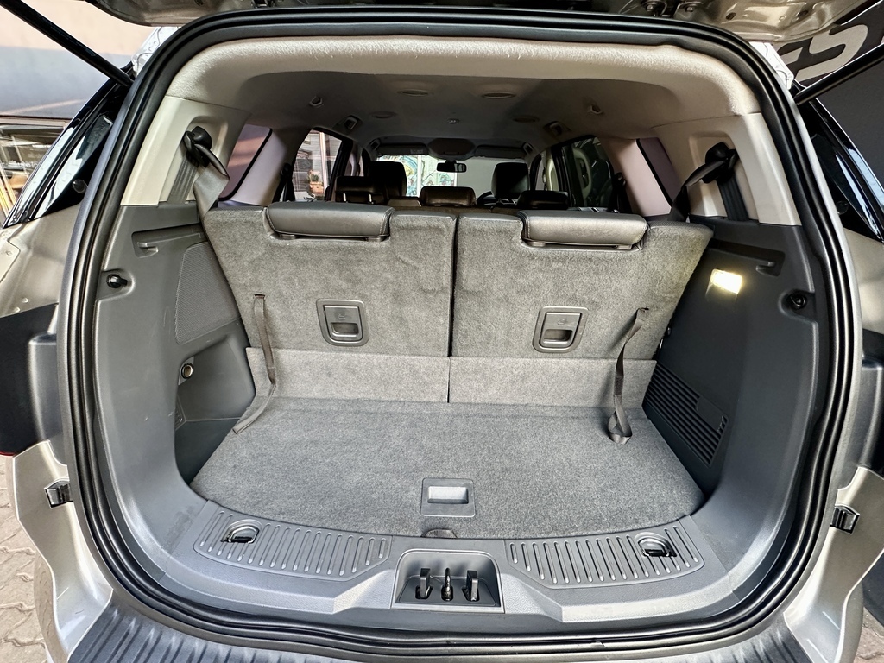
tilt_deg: -22.8
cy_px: 332
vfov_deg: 85.7
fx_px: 358
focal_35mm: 14
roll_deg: -3.2
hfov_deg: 102.1
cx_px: 442
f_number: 2.2
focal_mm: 2.22
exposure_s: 1/60
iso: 320
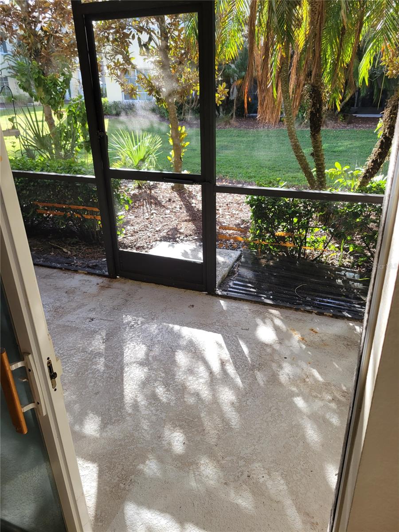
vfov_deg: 67.3
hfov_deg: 53.1
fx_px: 400
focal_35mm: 26
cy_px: 266
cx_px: 200
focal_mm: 5.4
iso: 40
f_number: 1.8
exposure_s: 1/181
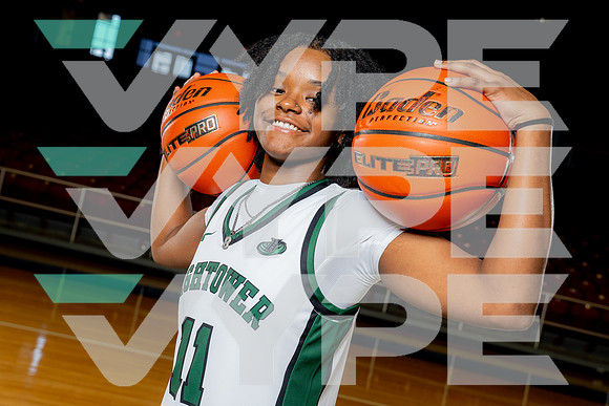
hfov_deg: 40.3
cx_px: 304
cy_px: 203
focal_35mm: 49
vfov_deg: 27.5
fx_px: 829
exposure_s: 1/250
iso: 640
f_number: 5.6
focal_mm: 49
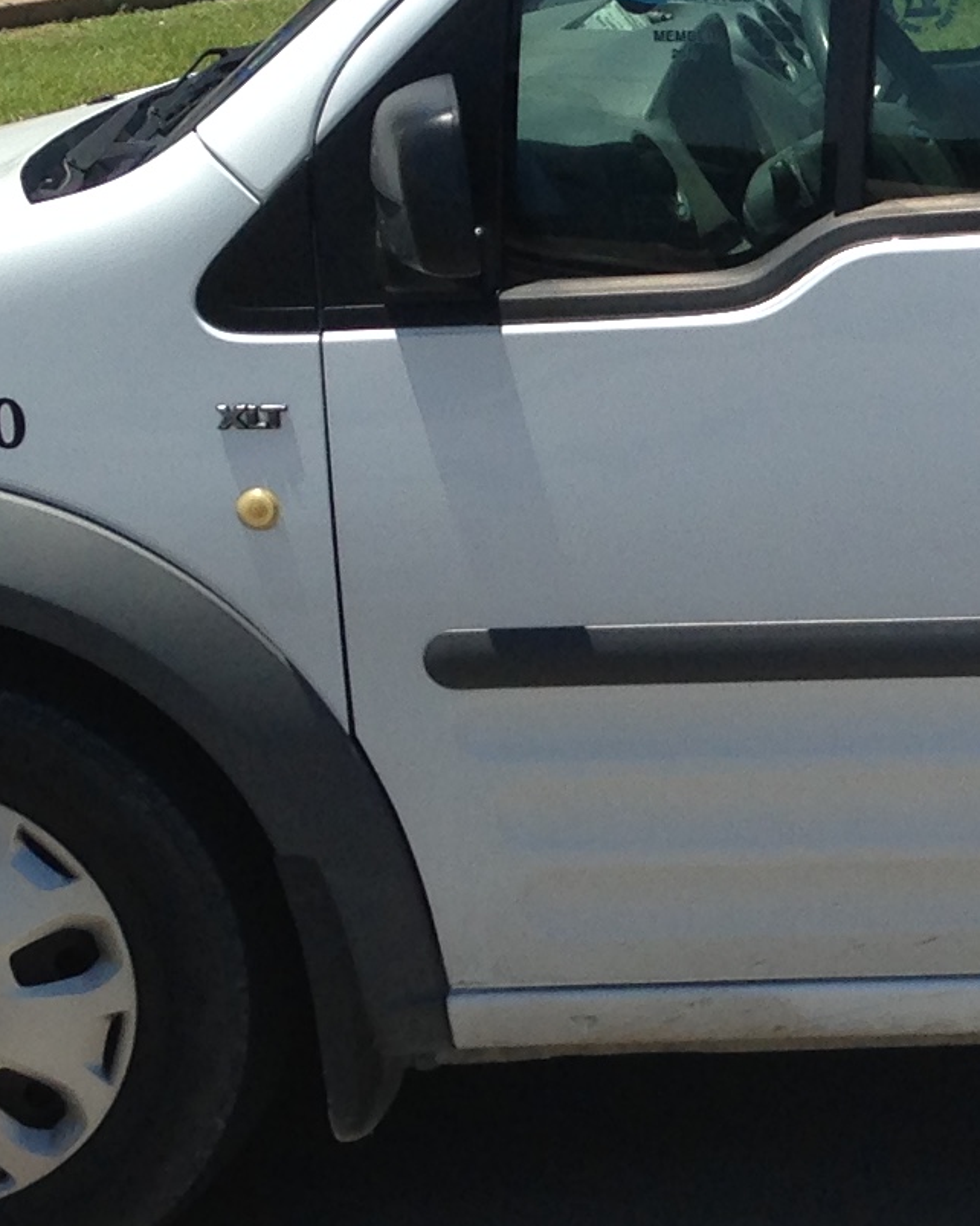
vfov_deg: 14.7
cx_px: 1476
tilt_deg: -13.2
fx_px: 4751
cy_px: 516
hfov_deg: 11.3
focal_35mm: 131
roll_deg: -1.6
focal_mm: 4.12
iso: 50
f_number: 2.4
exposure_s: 1/1595
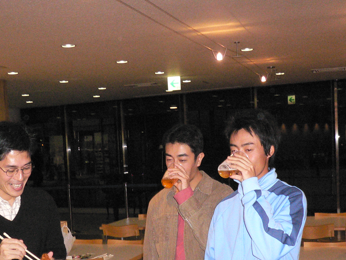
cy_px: 198
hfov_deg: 33.2
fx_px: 580
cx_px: 154
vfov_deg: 24.9
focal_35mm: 58
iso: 400
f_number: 2.8
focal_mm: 5.8
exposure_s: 1/60
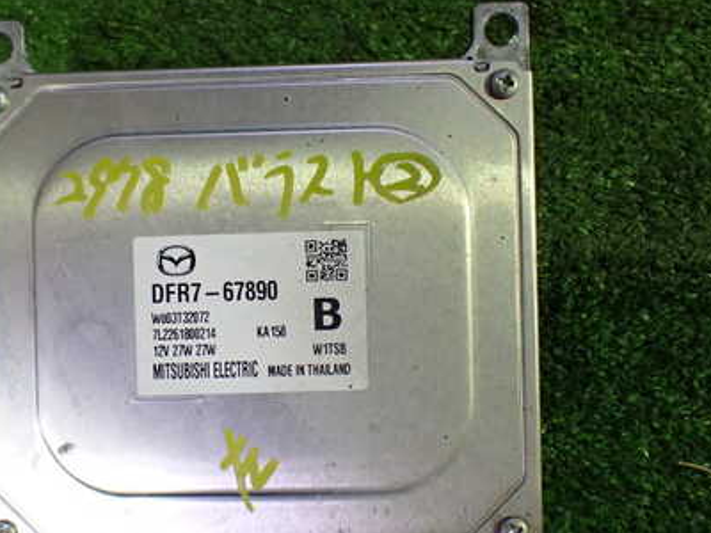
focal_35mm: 45
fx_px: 924
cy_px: 307
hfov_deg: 41.7
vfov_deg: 32.1
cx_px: 260
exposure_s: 1/125
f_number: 2.3
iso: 800
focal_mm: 5.4
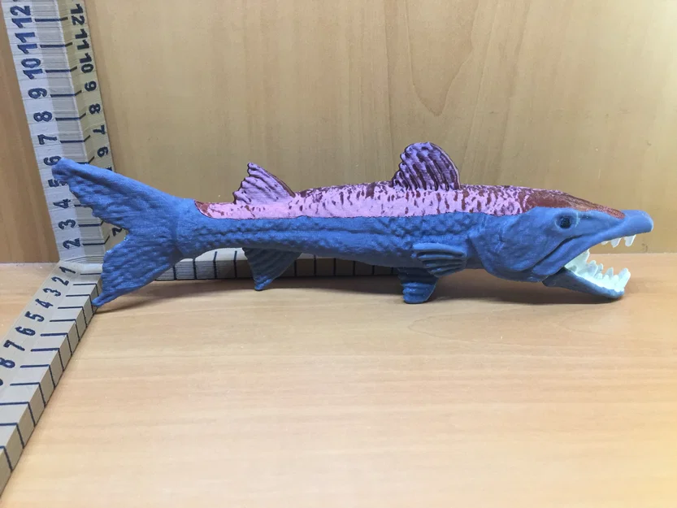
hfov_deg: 61.7
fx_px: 567
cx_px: 338
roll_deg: -1.7
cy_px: 254
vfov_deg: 48.2
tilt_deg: -27.2
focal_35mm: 29
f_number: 2.2
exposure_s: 1/15
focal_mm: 4.15
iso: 125
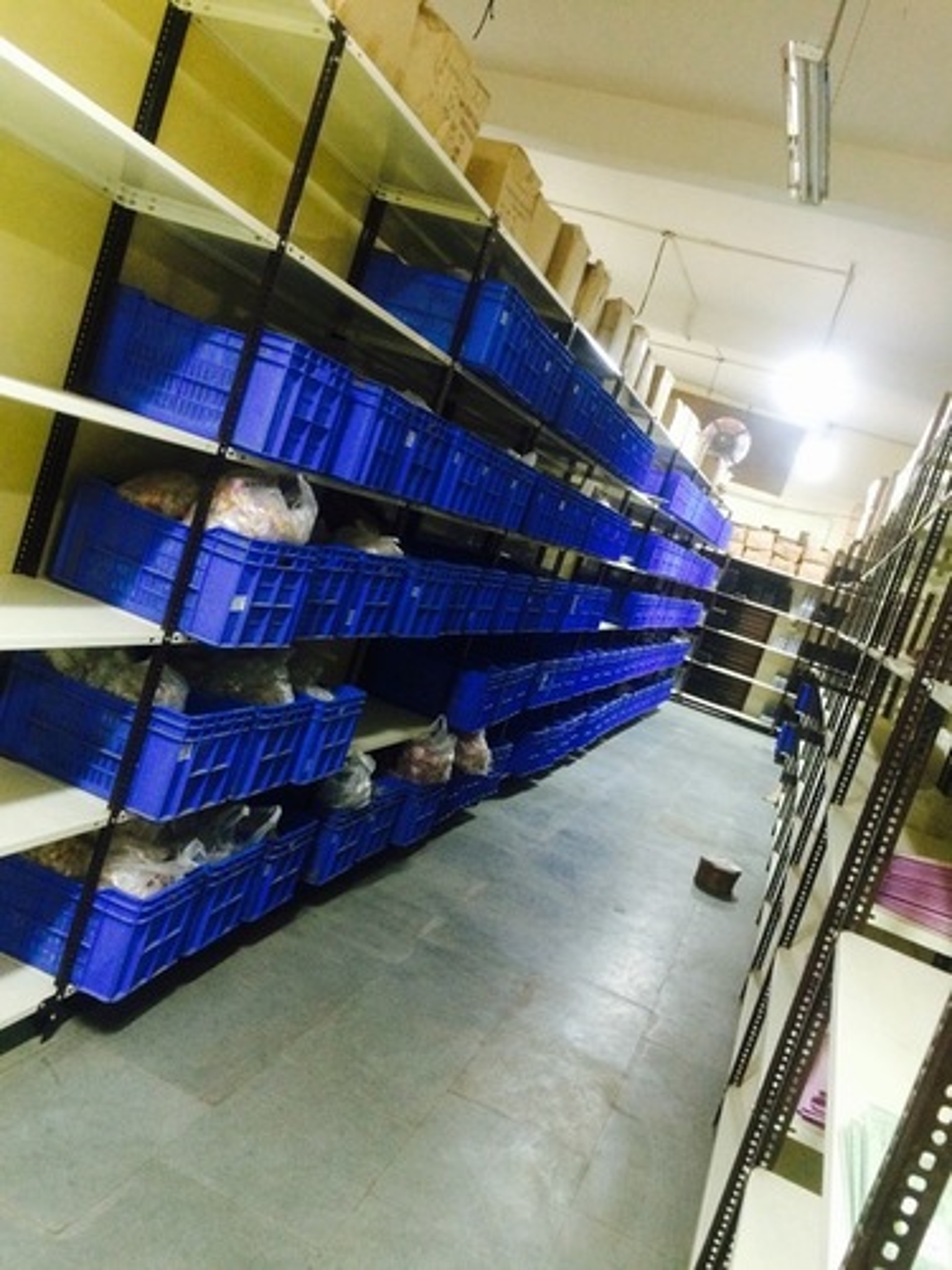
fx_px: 1063
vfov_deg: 61.7
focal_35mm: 29
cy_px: 635
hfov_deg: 48.2
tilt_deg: -7.6
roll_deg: -17.3
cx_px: 476
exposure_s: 1/25
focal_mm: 4.15
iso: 320
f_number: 2.2
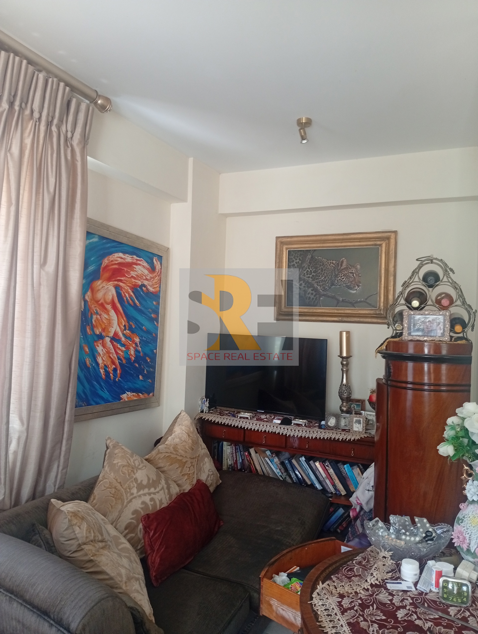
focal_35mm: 27
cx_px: 239
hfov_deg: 51.5
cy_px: 317
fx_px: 496
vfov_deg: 65.2
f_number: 1.8
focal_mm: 3.98
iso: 354
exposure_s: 1/33.3
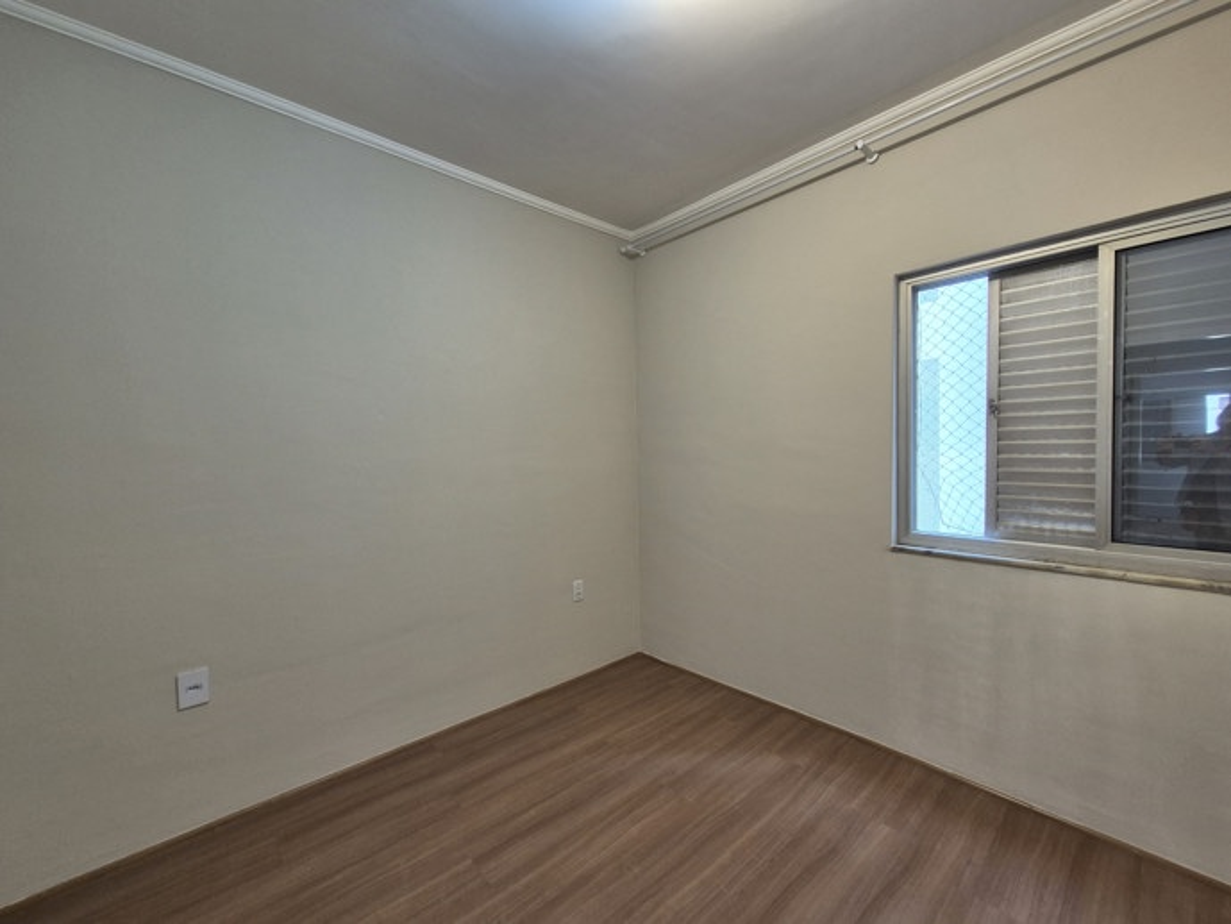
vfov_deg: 89.9
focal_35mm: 13
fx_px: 462
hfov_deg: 106.2
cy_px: 462
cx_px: 616
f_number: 2.2
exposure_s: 1/60
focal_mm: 2.2
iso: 125
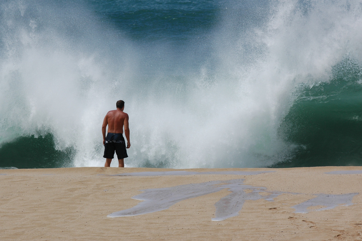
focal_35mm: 218
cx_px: 181
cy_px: 120
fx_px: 2185
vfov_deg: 6.3
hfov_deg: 9.5
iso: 400
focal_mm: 145
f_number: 7.1
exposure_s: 1/2500
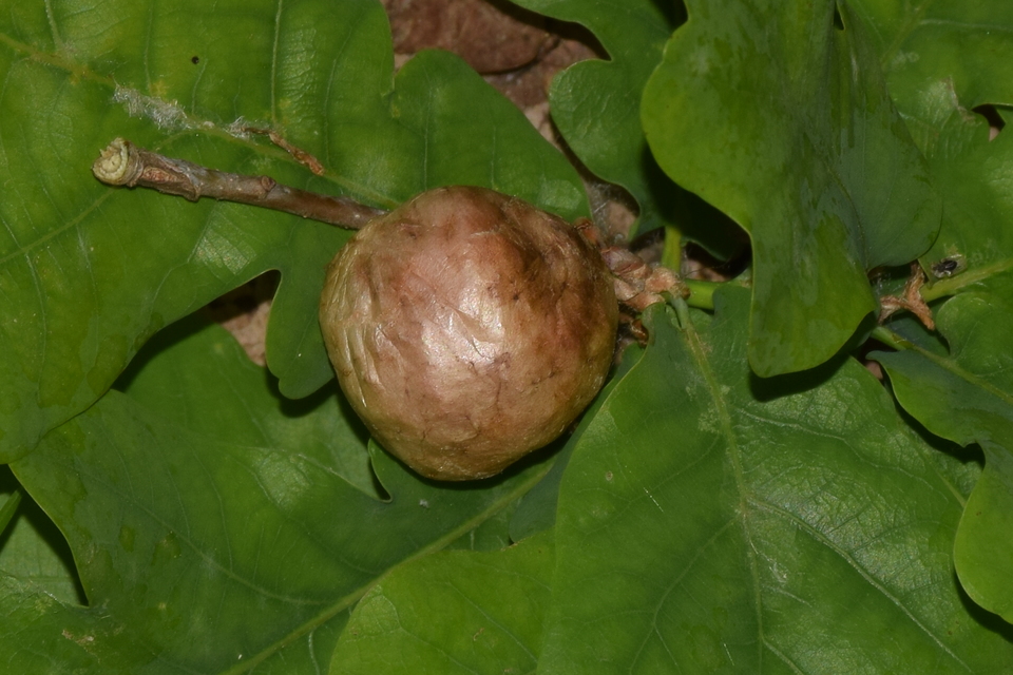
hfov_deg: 9.8
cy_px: 338
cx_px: 506
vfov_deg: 6.5
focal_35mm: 210
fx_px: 5909
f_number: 11
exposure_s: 1/160
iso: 100
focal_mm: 140
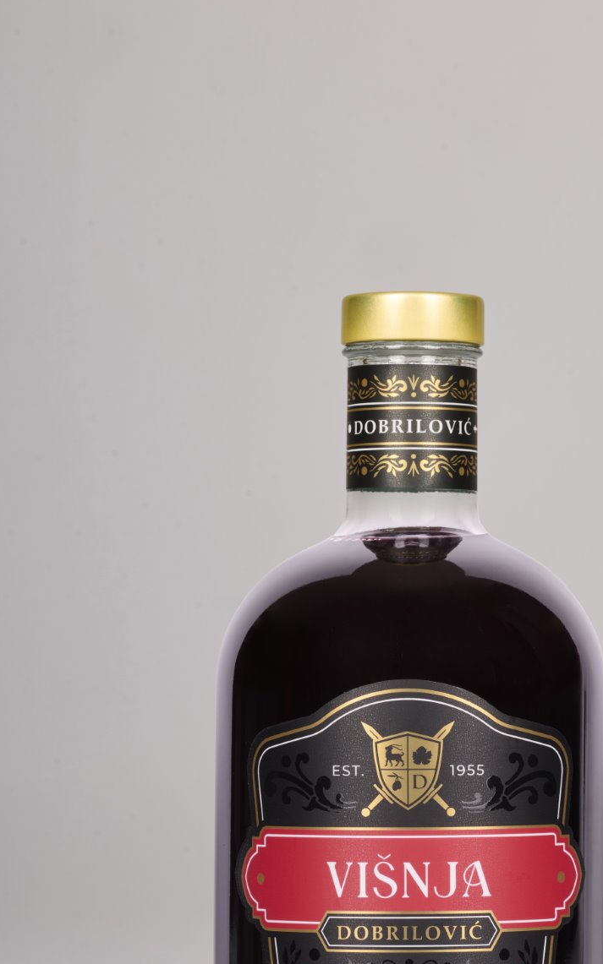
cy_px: 602
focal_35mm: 152
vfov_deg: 13.8
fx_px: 3997
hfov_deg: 8.6
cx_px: 400
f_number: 16
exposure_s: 1/160
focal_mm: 105
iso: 64
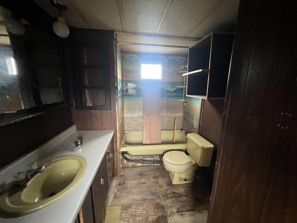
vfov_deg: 89.9
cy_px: 112
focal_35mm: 13
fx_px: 112
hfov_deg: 106.2
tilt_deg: -13.2
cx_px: 148
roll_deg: -2.7
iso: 500
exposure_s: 1/60
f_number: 1.8
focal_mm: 1.57
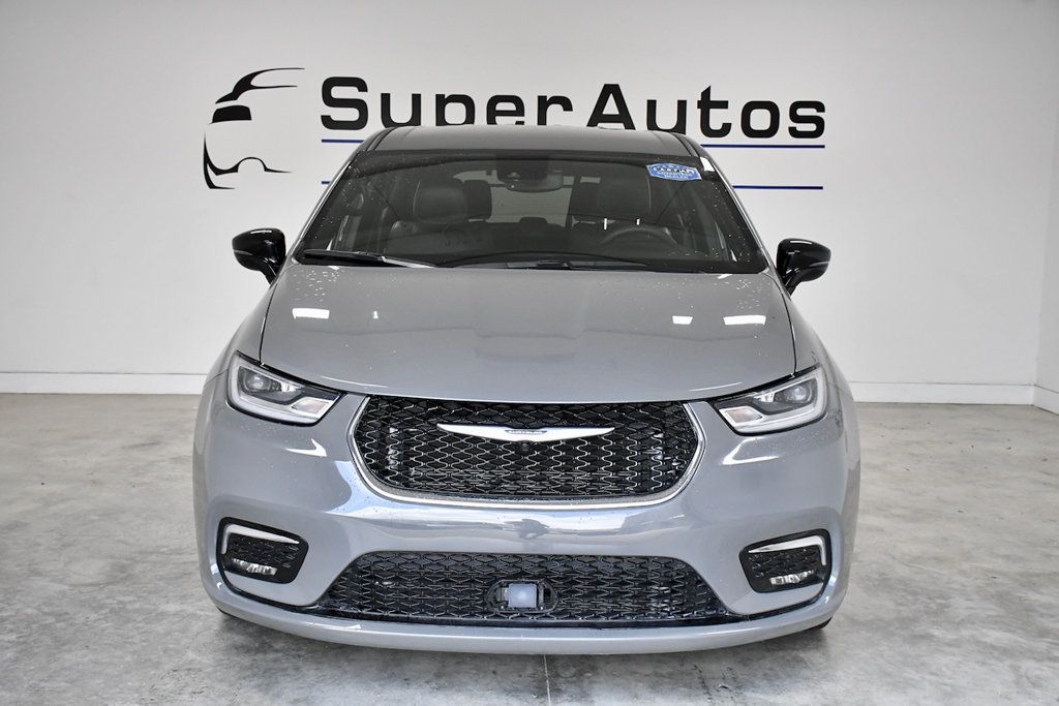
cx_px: 530
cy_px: 353
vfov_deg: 33.4
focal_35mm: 40
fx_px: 1177
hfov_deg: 48.5
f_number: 5
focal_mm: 27
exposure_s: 1/1000
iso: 2500
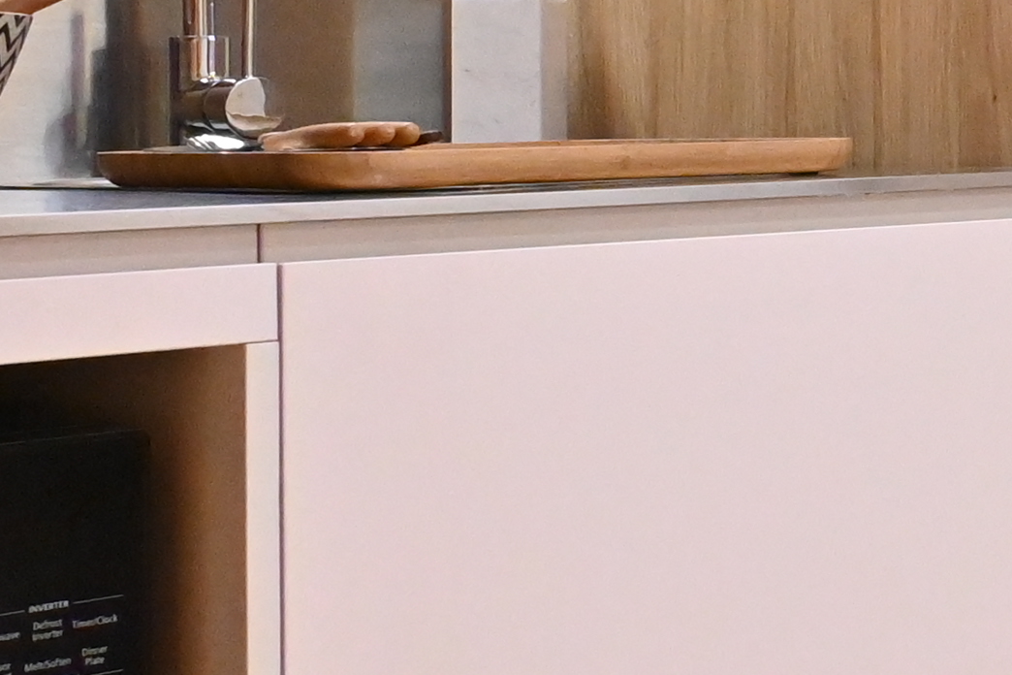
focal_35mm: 96
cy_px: 58
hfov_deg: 18.8
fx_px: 2698
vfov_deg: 14.1
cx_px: 1504
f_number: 4.5
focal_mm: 12
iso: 2500
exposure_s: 1/100
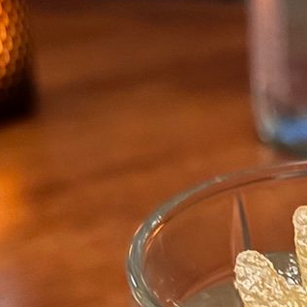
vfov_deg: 14.0
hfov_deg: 14.6
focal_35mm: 116
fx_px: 1164
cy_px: 476
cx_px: 365
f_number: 1.6
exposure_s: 1/11
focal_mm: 5.96
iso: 640
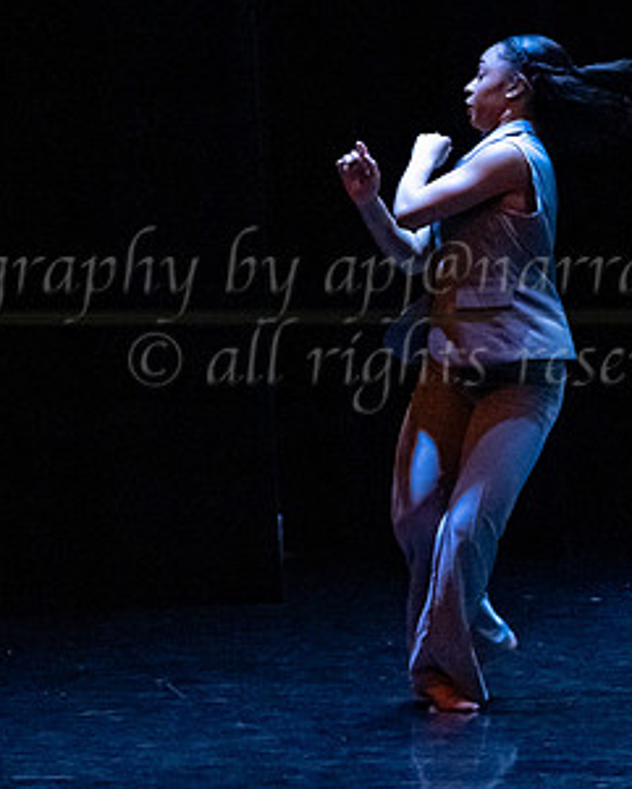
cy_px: 340
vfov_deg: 10.4
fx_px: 4347
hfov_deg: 8.3
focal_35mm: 186
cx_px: 501
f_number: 4
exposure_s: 1/400
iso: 6400
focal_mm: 75
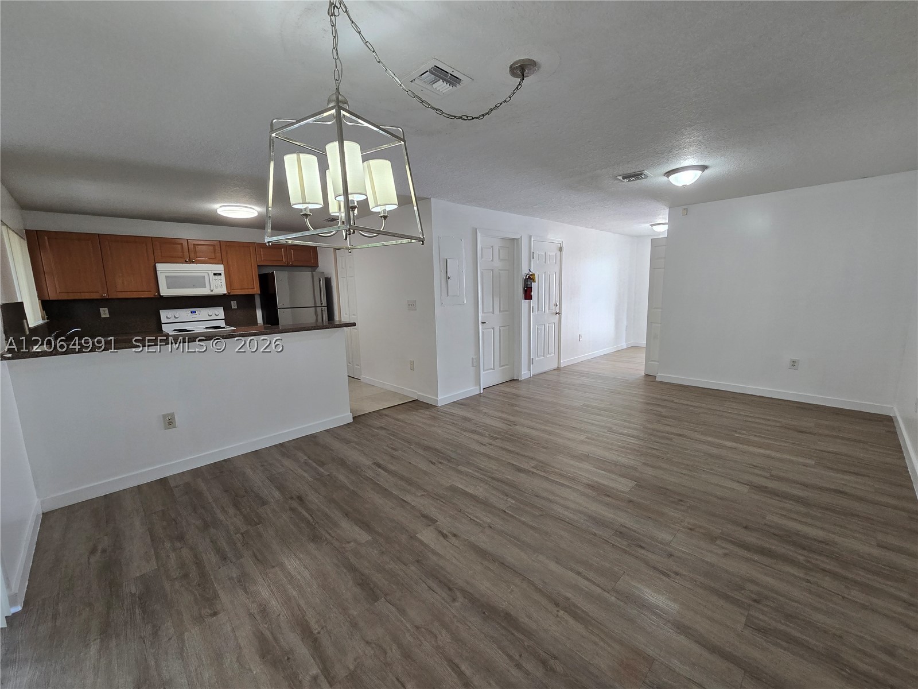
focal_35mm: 13
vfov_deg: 89.9
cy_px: 344
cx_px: 459
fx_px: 345
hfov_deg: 106.2
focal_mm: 2.2
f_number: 2.2
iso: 125
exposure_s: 1/60
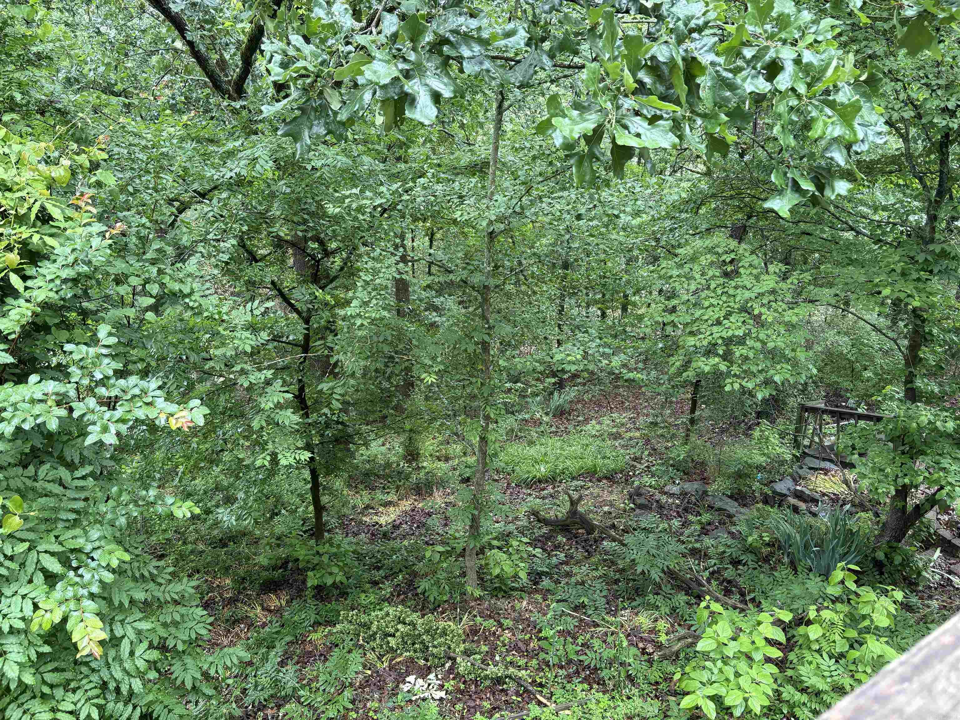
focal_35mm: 26
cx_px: 480
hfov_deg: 67.3
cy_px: 360
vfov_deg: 53.1
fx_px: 721
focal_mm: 5.96
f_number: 1.6
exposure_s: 1/85
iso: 125
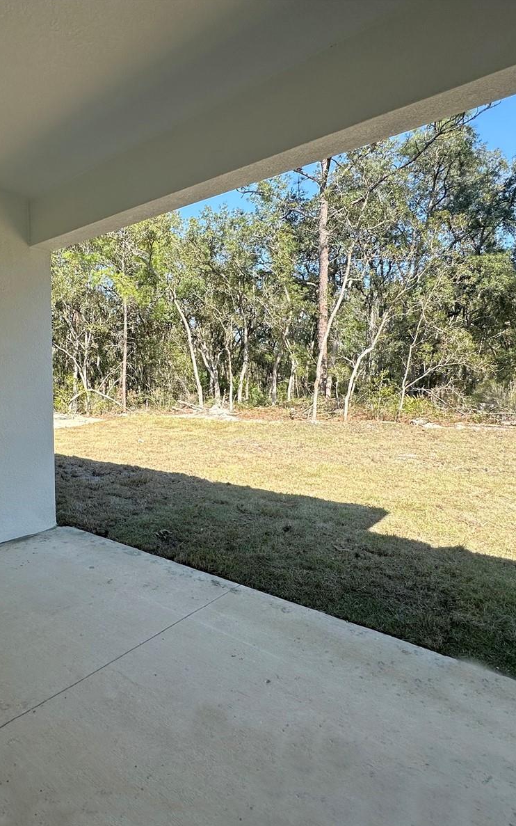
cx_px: 172
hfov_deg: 58.3
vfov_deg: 85.1
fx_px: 450
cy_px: 415
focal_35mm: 20
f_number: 2.2
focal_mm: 2.22
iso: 40
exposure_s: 1/734
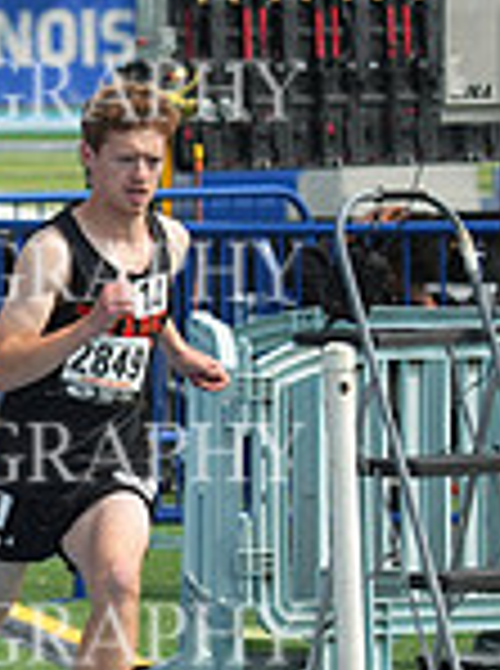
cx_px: -347
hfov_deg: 2.2
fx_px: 13075
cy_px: 362
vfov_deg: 2.9
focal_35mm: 676
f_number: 5.6
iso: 500
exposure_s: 1/3200
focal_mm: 180
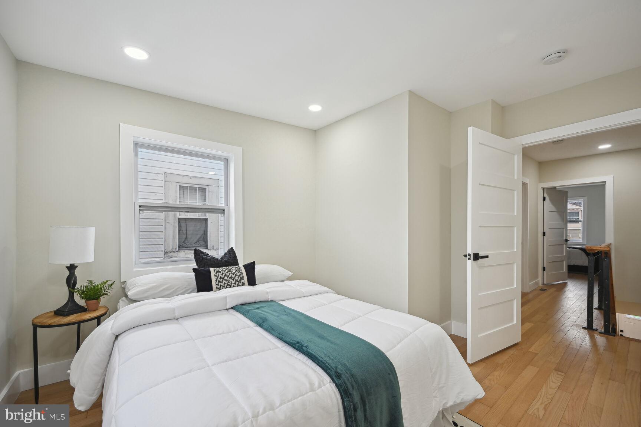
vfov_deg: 81.2
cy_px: 214
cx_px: 320
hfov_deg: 104.3
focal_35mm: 14
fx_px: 249
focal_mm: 14
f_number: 9
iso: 200
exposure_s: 1/25
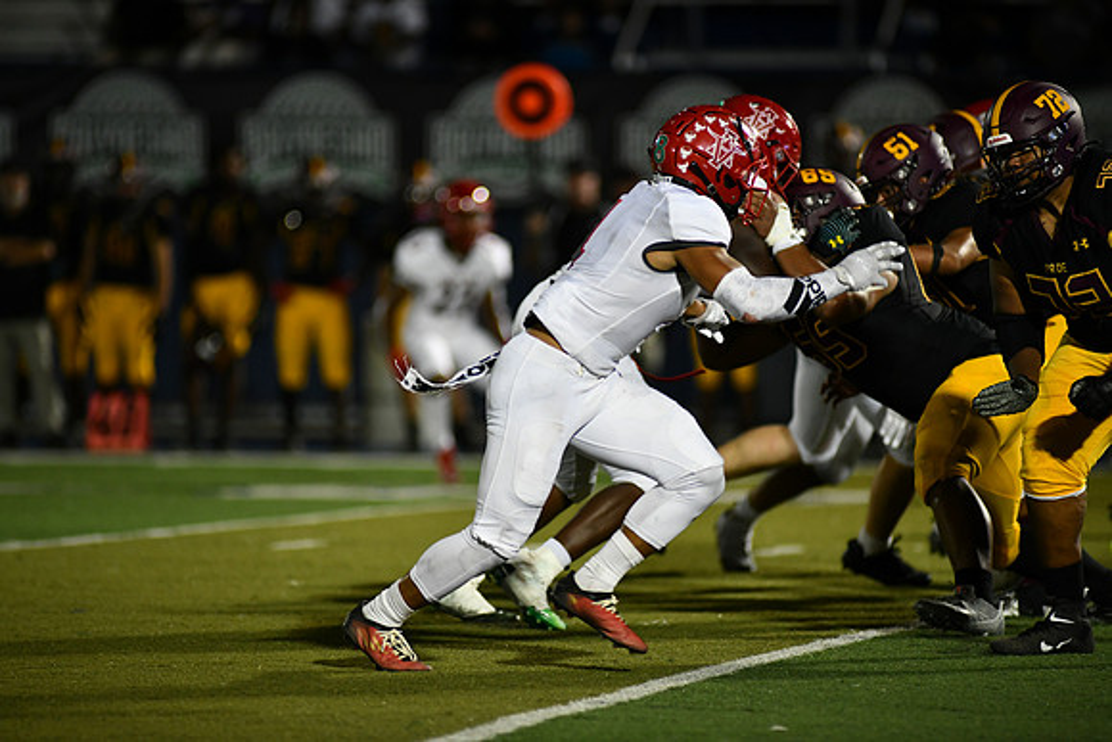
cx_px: 556
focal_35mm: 300
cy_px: 371
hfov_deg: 6.9
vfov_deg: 4.6
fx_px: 9268
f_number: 2.8
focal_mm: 300
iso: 1800
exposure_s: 1/1000
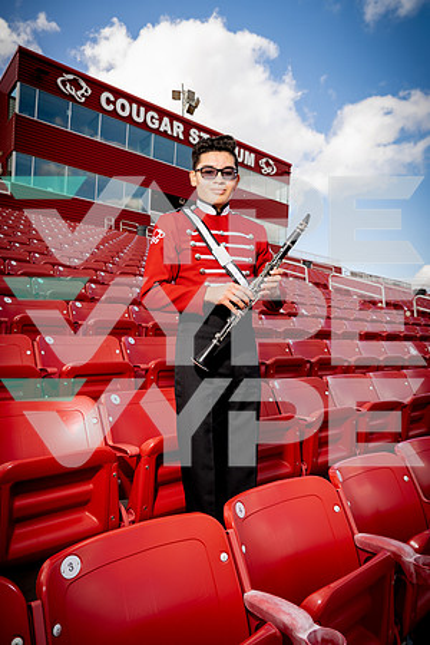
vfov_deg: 73.7
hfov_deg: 53.1
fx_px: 430
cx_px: 215
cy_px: 322
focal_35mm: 24
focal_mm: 24
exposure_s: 1/250
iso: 100
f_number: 5
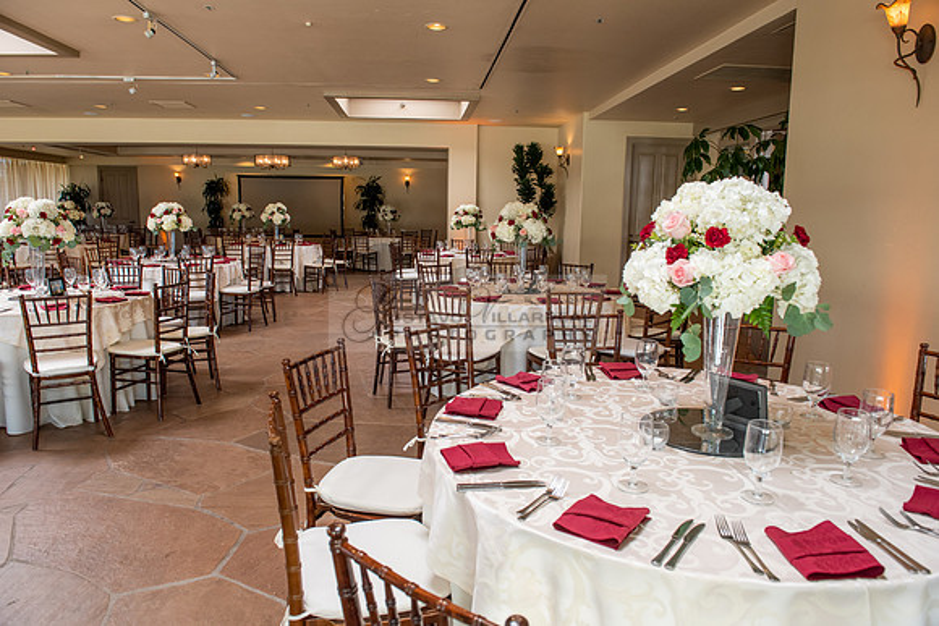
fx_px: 626
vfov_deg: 53.2
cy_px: 313
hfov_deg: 73.7
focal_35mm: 24
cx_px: 470
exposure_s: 1/80
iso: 1000
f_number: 6.3
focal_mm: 24
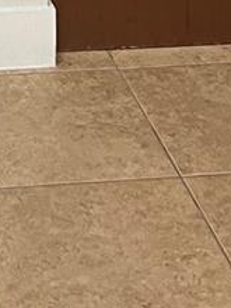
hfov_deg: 10.1
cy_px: -461
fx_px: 1263
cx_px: -118
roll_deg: +0.9
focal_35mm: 142
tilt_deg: -4.8
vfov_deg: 11.3
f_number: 1.5
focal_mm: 5.7
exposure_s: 1/60
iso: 125
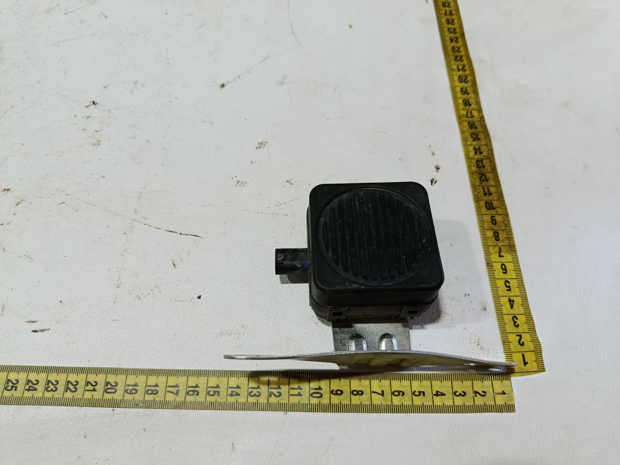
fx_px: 430
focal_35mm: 24
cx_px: 310
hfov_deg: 71.6
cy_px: 232
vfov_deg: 56.8
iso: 172
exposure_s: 1/120
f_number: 1.7
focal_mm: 5.24
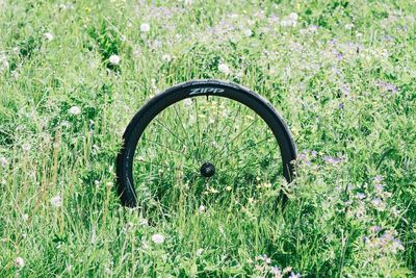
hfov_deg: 23.9
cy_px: 139
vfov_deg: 16.1
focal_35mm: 85
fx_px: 983
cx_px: 208
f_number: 5.6
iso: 400
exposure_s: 1/1000
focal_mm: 85
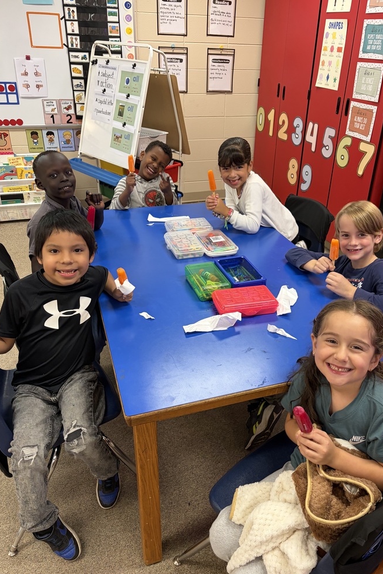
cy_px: 287
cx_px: 216
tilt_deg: -28.8
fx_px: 447
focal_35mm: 28
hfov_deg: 46.3
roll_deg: -2.6
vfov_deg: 65.5
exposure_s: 1/60
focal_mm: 5.96
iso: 200
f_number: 1.6
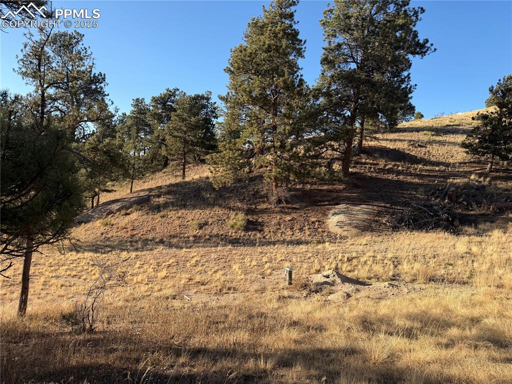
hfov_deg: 71.6
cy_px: 192
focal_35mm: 24
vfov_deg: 56.8
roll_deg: -2.2
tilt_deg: -3.3
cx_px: 256
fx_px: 355
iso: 80
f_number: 1.78
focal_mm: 6.76
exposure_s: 1/1812
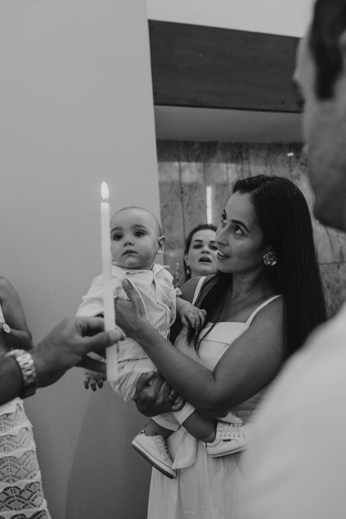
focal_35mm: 35
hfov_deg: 37.9
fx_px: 504
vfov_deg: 54.4
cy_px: 260
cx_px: 173
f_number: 4
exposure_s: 1/250
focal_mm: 35
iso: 800
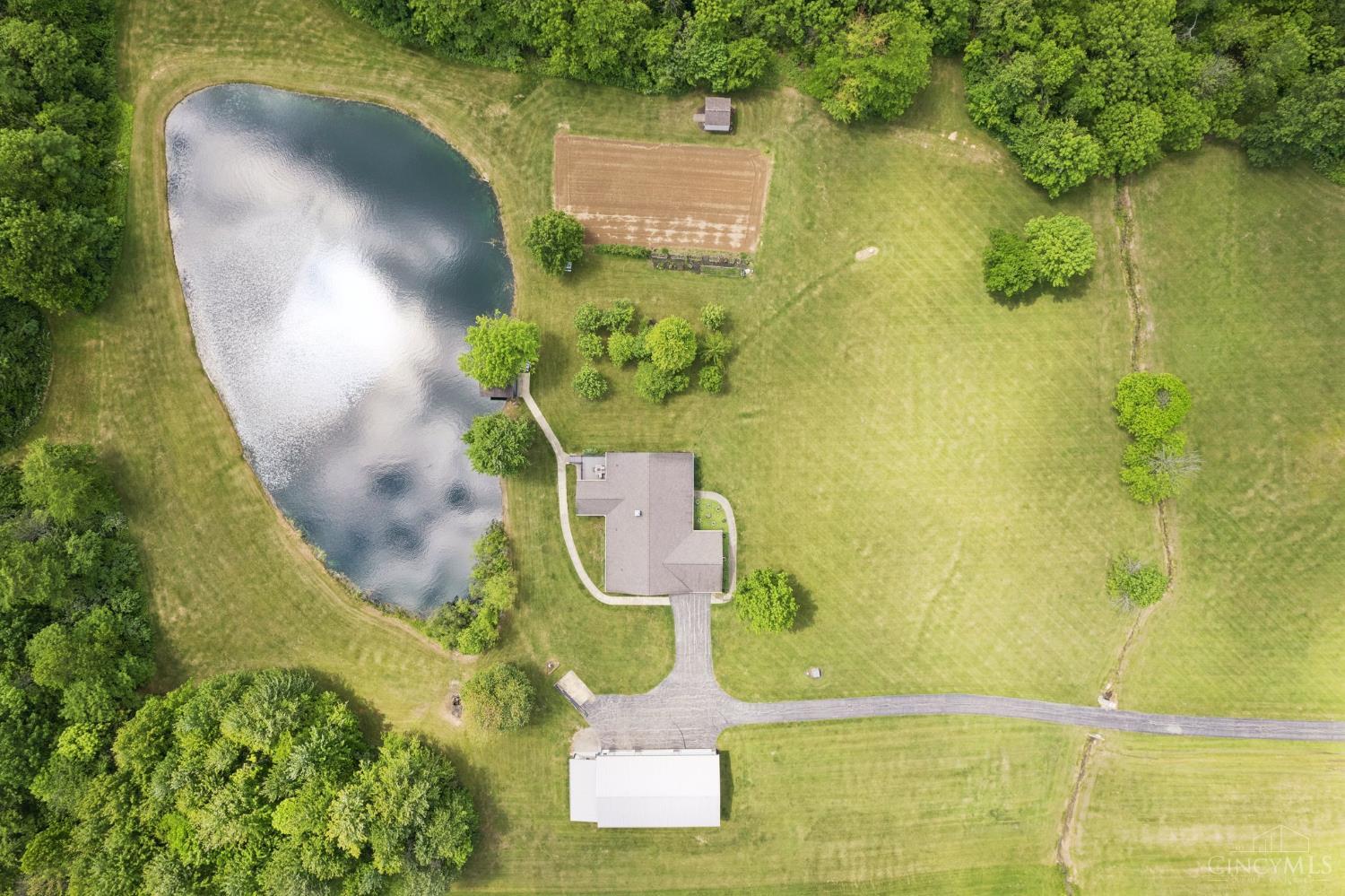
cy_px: 448
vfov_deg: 57.2
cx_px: 672
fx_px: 822
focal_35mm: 22
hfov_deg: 78.6
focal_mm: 8.38
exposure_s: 1/500
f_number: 2.8
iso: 100
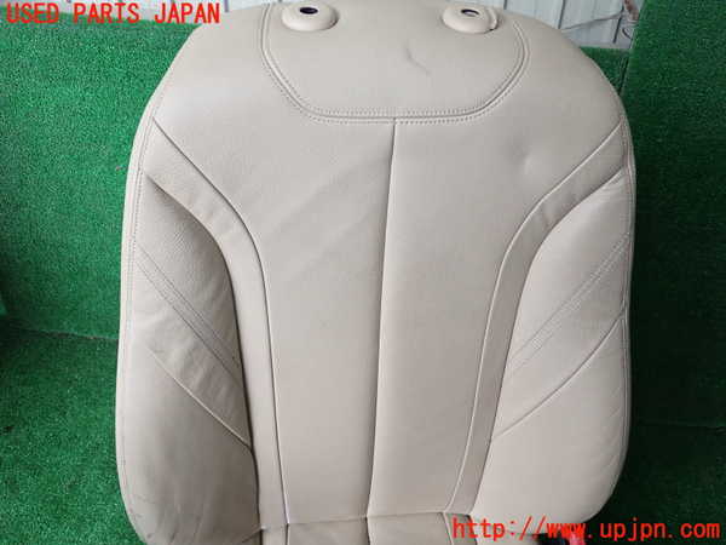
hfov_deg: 60.0
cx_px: 363
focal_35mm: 30
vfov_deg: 46.8
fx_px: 629
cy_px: 272
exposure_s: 1/100
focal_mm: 5.4
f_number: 2.3
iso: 100
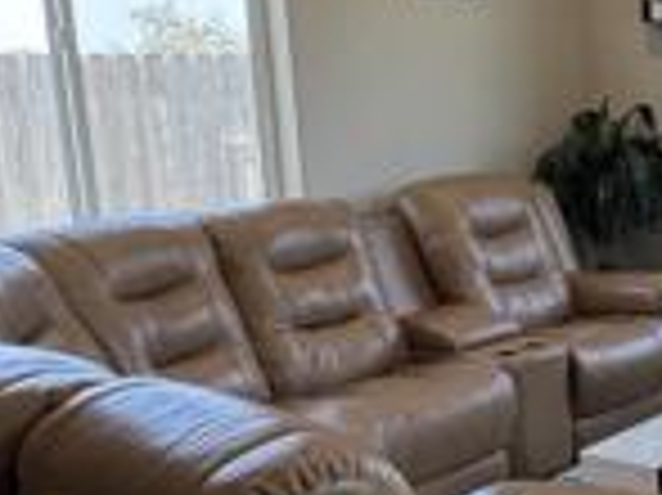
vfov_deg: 24.0
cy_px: 270
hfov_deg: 26.9
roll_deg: -0.1
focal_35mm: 61
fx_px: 1166
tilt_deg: -12.0
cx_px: 851
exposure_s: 1/120
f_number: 2.2
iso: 125
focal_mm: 2.22
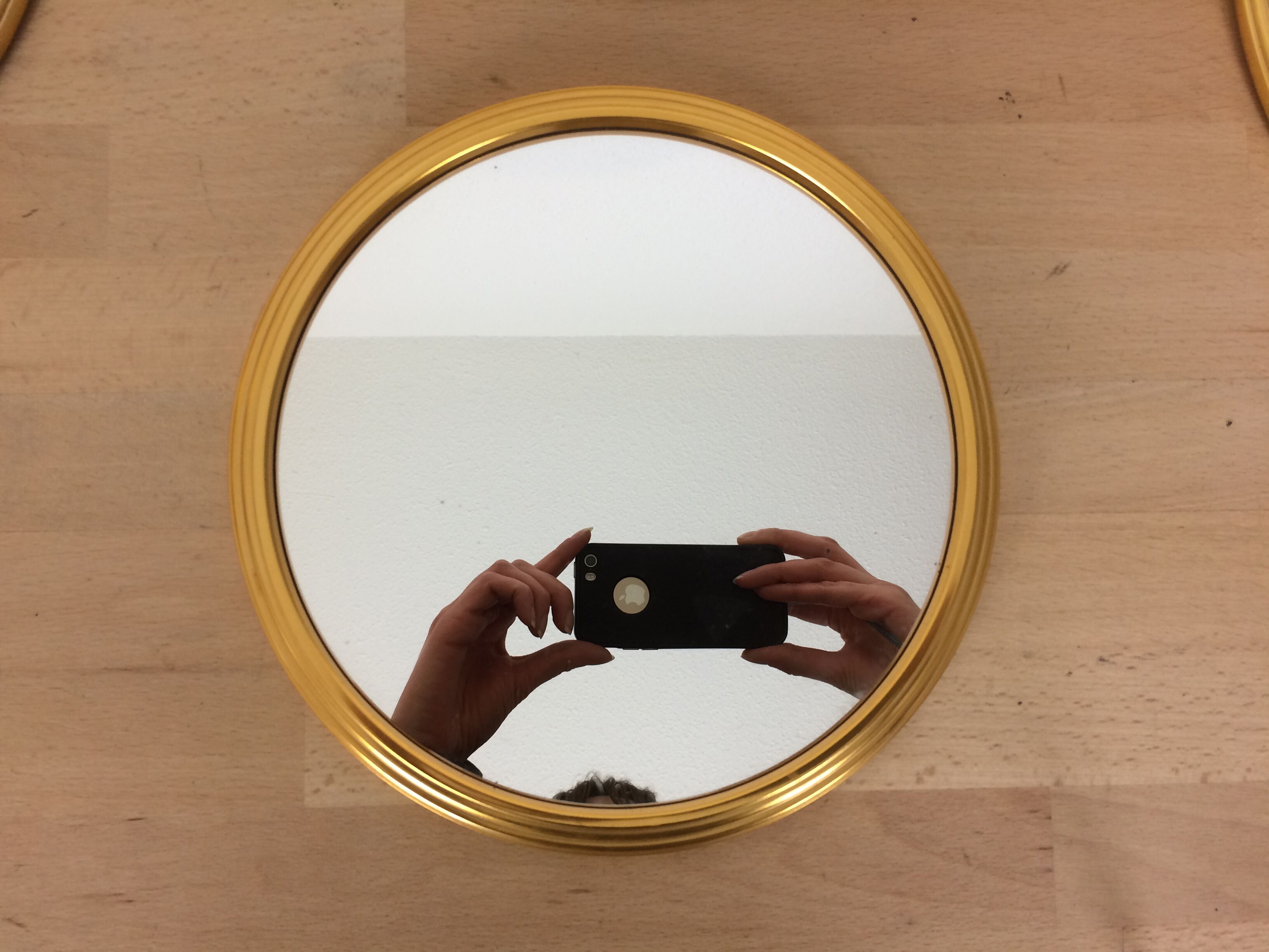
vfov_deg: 48.2
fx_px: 1063
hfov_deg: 61.7
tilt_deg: -83.8
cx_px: 634
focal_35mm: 29
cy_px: 476
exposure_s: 1/33
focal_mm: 4.15
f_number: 2.2
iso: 40
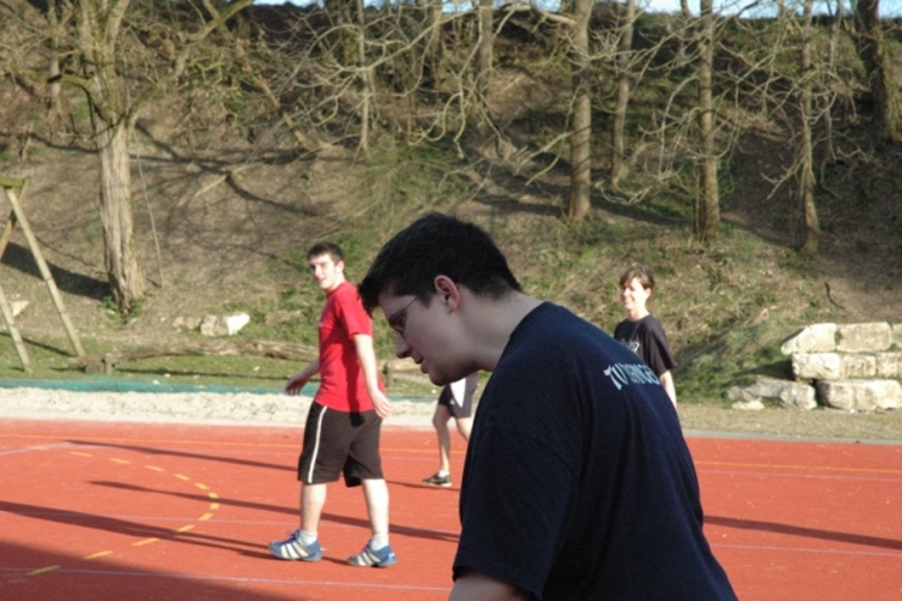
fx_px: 2629
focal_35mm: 105
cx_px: 451
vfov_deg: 13.0
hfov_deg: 19.5
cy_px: 300
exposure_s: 1/500
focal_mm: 70
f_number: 13
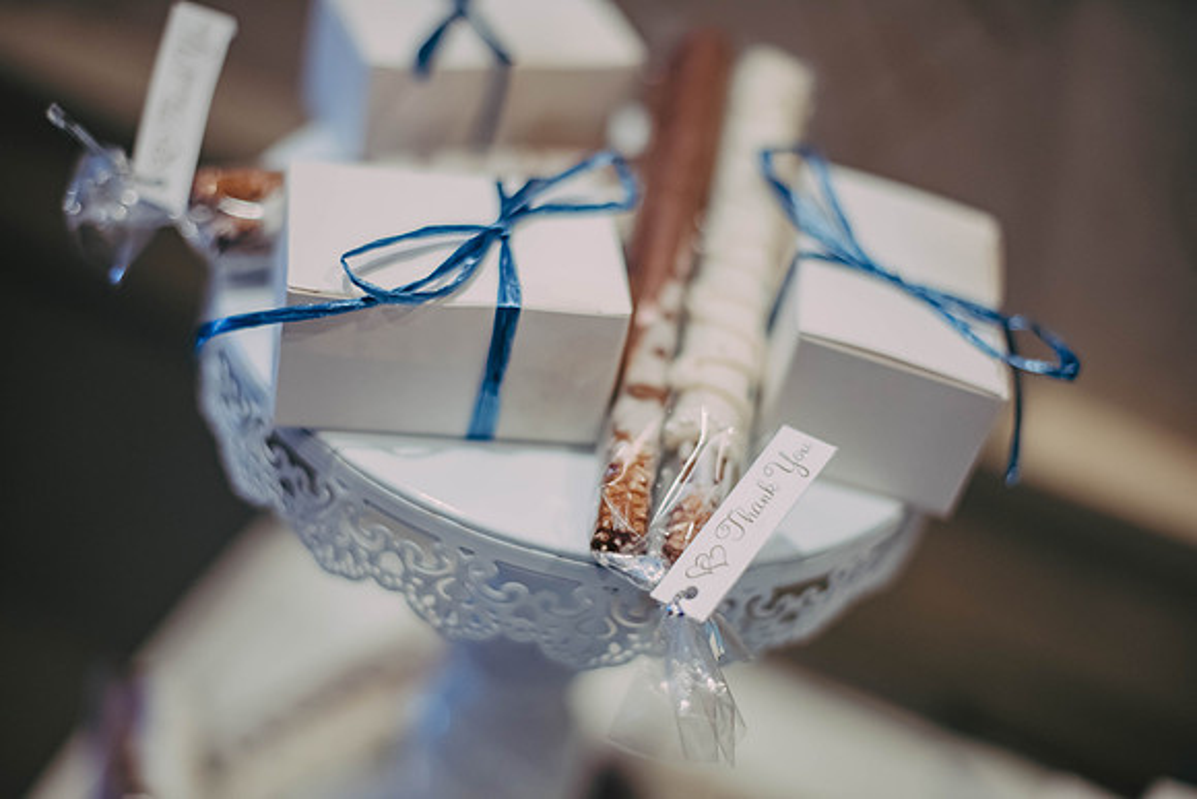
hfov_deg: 39.6
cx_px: 598
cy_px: 400
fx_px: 1663
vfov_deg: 27.0
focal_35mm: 50
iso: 1000
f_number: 1.4
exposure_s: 1/160
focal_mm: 50
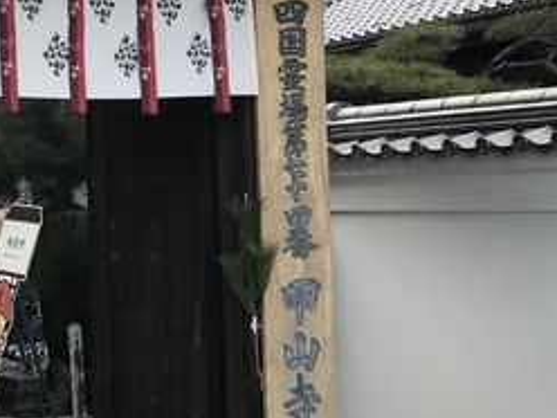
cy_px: 71
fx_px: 1480
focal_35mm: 92
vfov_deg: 15.9
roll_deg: +1.0
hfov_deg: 20.8
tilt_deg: +6.0
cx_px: 42
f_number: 1.8
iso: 20
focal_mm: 3.99
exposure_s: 1/200
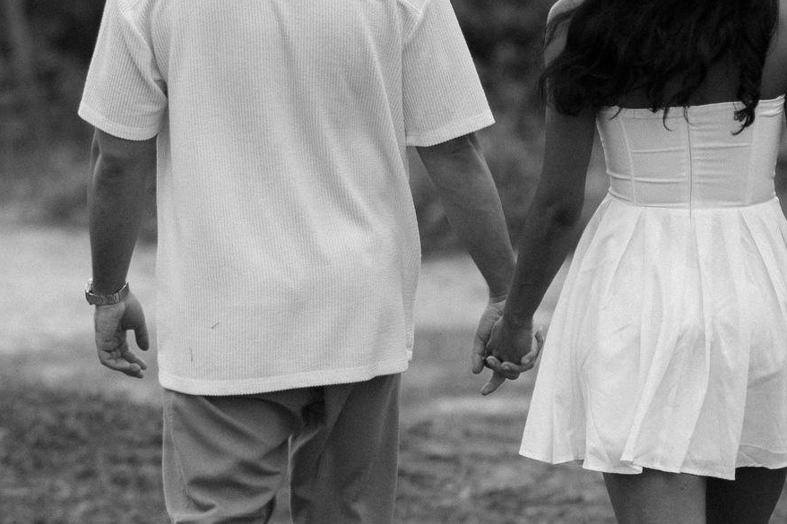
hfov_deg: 5.5
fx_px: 8240
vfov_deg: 3.6
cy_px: 128
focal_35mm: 377
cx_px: 325
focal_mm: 85
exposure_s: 1/640
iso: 200
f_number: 2.2
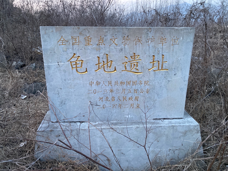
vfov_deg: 53.1
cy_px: 86
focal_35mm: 26
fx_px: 171
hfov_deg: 67.3
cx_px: 114
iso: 500
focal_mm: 4.25
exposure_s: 1/40
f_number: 1.8
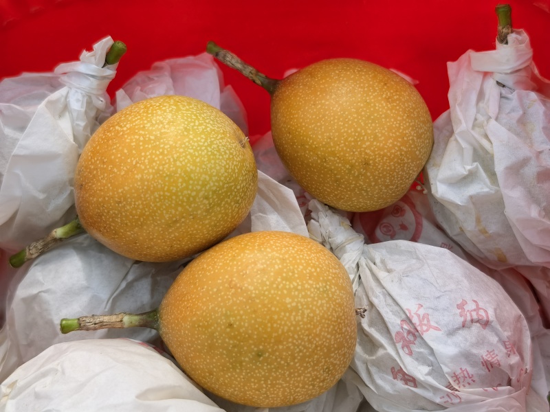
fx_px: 858
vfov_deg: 27.0
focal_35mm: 54
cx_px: 275
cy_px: 206
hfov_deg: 35.5
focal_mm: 6.98
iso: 250
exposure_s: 1/1757
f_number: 1.4
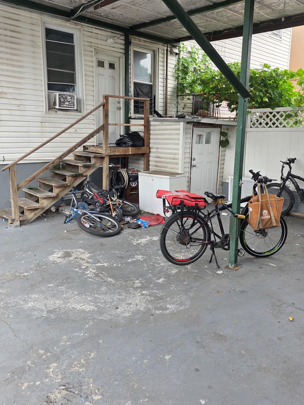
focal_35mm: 27
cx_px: 156
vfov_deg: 65.2
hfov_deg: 51.3
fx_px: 316
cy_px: 188
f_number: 1.7
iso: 40
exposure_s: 1/180
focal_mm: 6.25
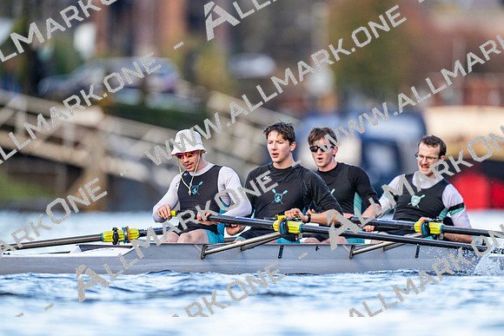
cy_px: 168
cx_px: 252
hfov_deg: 3.4
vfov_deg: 2.3
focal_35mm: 600
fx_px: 8402
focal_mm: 600
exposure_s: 1/2500
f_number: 4
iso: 2200
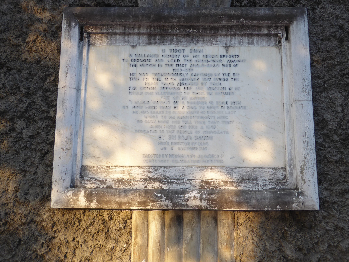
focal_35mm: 32
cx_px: 174
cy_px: 131
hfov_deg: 56.8
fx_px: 323
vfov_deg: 44.2
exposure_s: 1/100
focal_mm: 5.4
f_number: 3.5
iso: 80
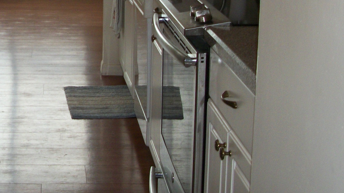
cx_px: -23
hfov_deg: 23.9
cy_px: -13
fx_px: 766
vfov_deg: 14.1
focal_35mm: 84
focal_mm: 5.7
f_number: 2.9
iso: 80
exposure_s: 1/125
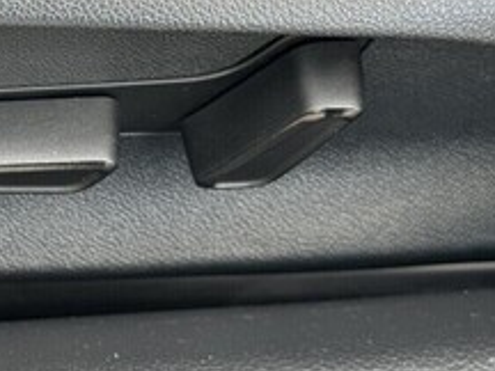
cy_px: 93
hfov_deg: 15.6
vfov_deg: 12.1
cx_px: -76
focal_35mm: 122
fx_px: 1745
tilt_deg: -58.1
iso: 80
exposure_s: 1/152
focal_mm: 6.76
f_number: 1.78
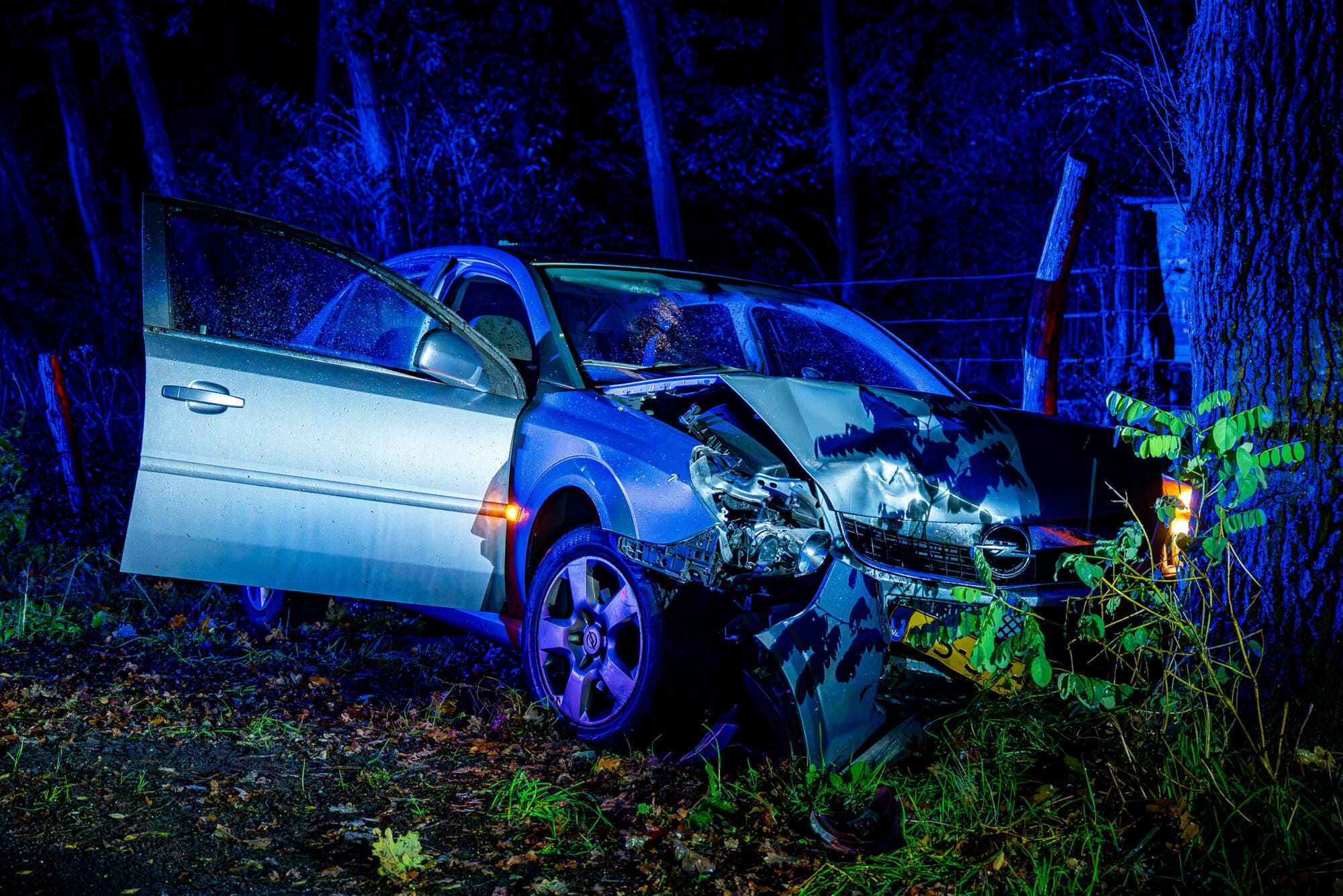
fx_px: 1903
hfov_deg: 38.9
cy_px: 448
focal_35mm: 51
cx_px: 672
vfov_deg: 26.5
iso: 5000
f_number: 2.8
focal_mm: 34
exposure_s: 1/50
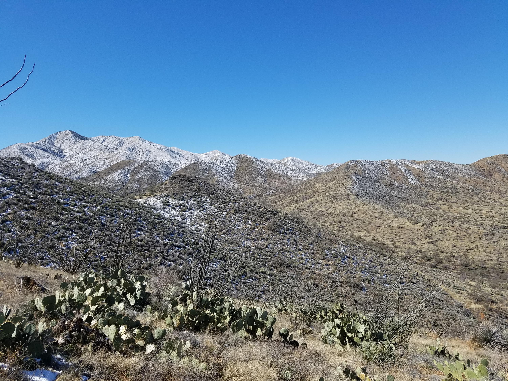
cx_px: 254
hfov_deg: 67.3
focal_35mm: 26
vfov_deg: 53.1
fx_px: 382
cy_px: 190
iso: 50
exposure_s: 1/3160
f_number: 1.7
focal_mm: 4.2
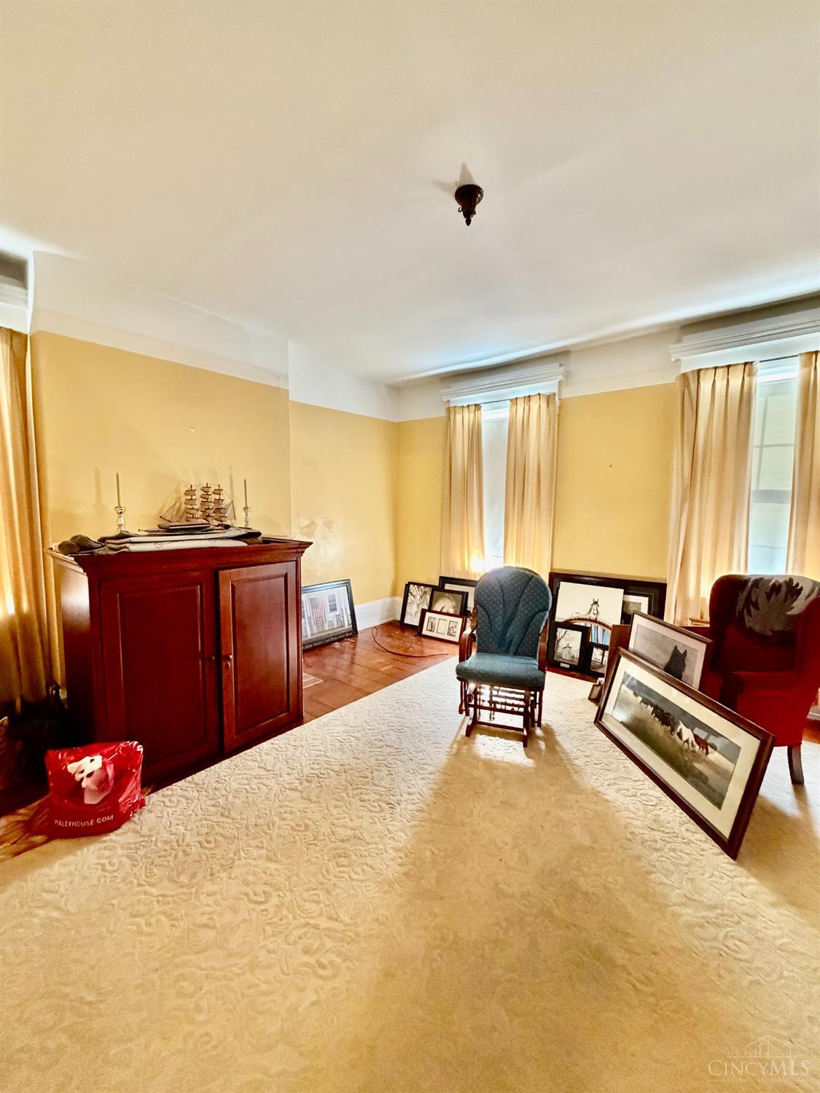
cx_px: 410
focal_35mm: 14
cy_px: 546
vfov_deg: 102.0
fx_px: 442
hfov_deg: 85.7
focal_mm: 2.22
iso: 800
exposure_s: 1/60
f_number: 2.2
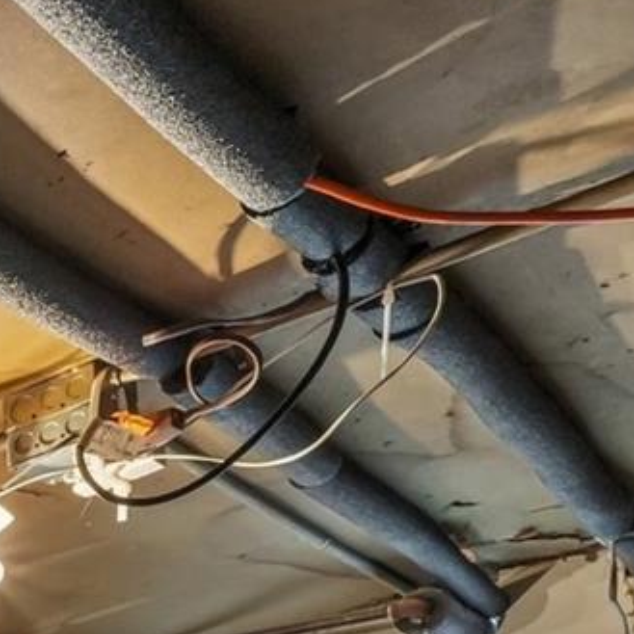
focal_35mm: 62
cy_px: 1006
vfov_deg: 21.9
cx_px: -568
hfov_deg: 19.2
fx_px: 1285
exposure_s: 1/8
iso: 800
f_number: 8
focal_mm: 10
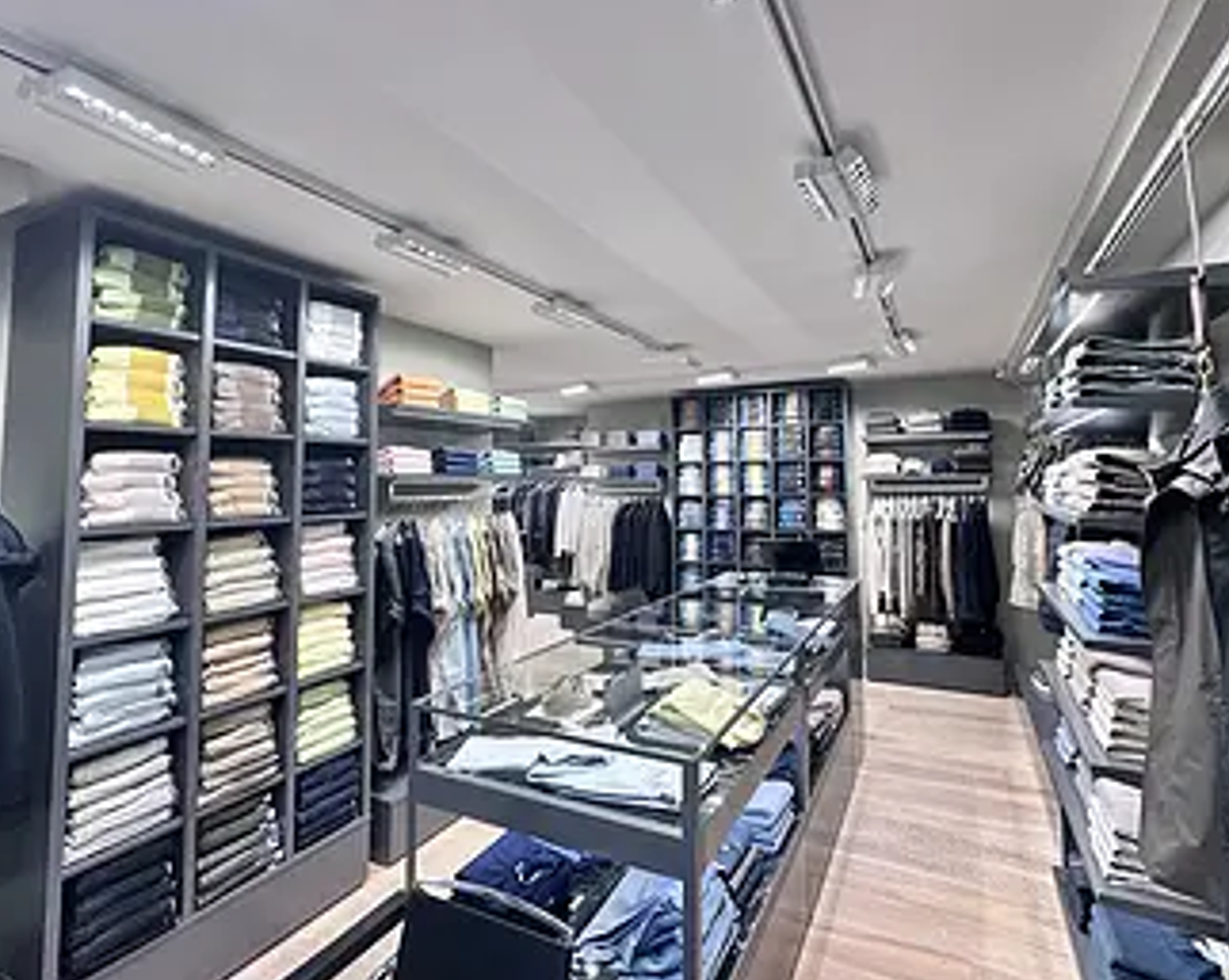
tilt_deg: +4.3
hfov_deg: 89.4
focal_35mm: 17
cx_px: 672
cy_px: 442
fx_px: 618
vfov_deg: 76.7
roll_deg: +1.0
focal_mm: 2.22
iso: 100
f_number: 2.2
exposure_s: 1/99
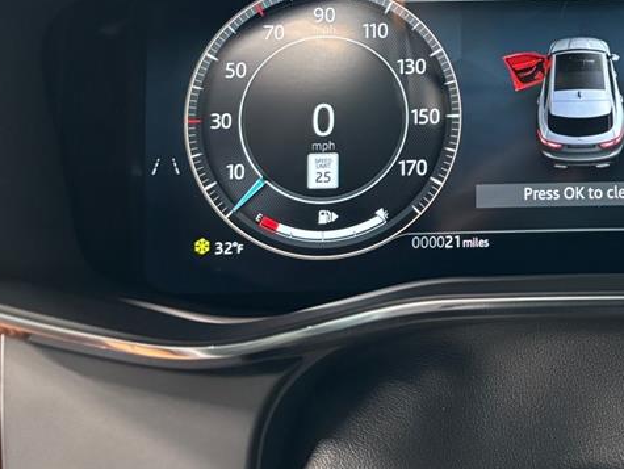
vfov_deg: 25.1
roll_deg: +0.0
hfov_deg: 32.5
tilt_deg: -12.4
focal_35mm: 56
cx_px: 568
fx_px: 1010
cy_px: 18
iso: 500
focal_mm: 5.96
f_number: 1.6
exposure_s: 1/43
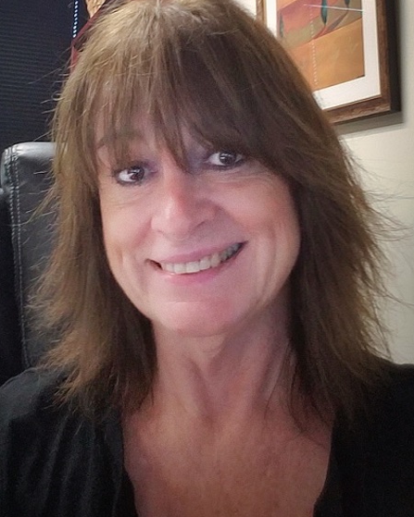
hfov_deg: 63.1
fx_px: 337
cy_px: 255
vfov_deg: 75.0
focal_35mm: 22
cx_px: 207
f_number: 1.7
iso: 125
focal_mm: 2.1
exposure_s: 1/30
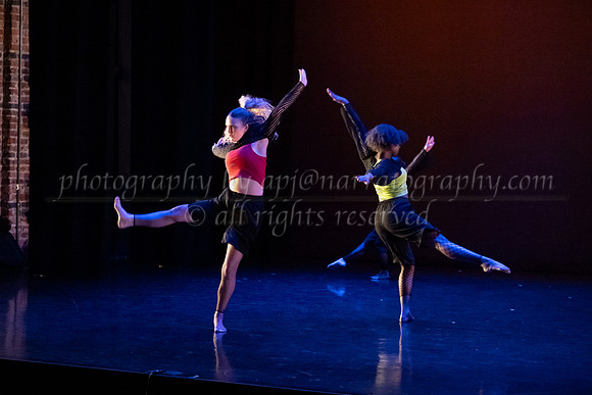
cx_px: 240
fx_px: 1465
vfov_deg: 15.4
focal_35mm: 89
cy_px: 184
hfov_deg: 22.8
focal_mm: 75
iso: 4000
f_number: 3.5
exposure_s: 1/320
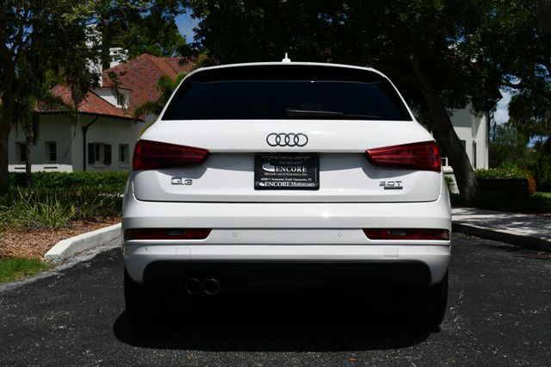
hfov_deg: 38.2
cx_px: 276
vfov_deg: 26.0
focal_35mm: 52
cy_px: 184
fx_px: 795
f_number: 11
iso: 100
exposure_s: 1/500
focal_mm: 35
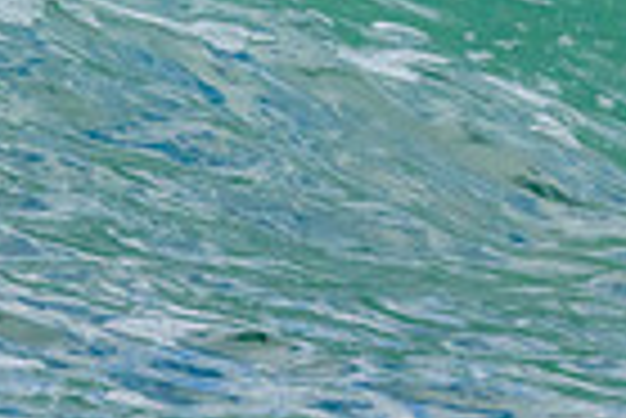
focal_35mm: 3915
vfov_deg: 0.4
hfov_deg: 0.5
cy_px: -337
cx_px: 1046
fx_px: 68148
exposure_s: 1/2000
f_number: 11
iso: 1800
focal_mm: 800
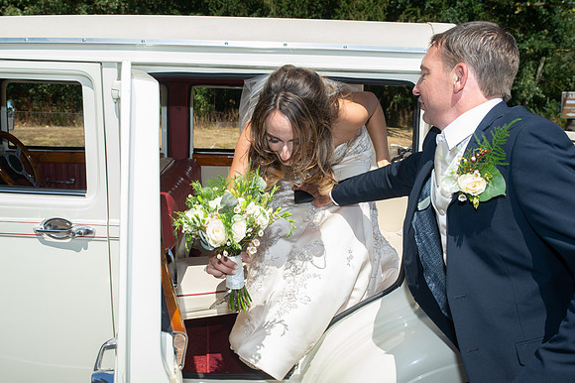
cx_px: 288
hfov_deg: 54.5
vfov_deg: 37.8
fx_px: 559
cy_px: 192
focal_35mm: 35
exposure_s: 1/200
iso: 100
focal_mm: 35
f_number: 9
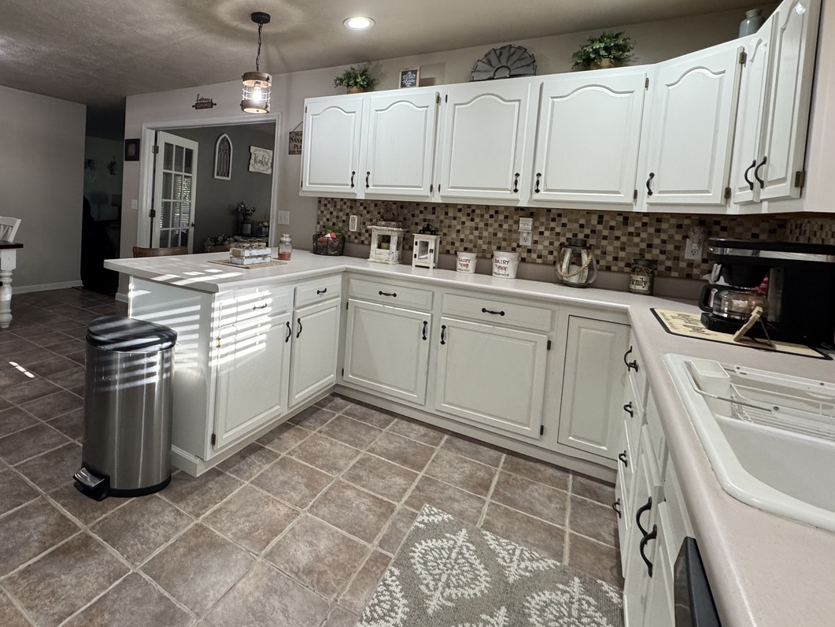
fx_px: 458
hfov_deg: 81.9
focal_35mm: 19
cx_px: 282
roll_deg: -3.5
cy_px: 227
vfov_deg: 67.4
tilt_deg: -3.1
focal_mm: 2.22
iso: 250
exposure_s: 1/120
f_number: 2.2
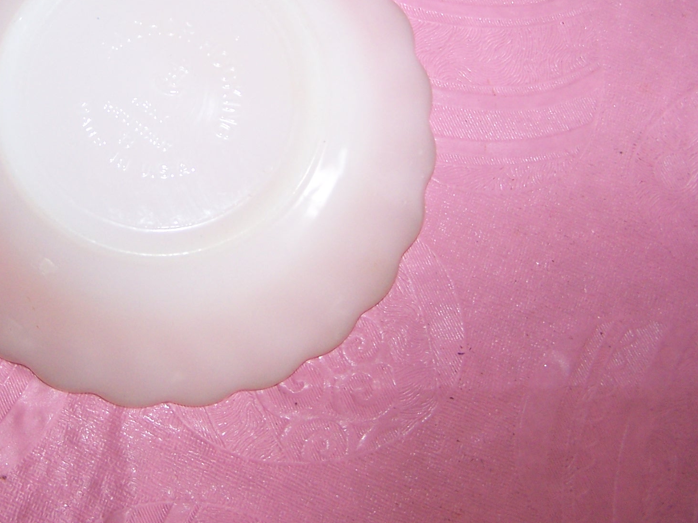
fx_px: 1210
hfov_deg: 31.6
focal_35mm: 60
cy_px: 142
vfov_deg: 24.2
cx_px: 172
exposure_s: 1/60
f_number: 2.8
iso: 140
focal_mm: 6.3
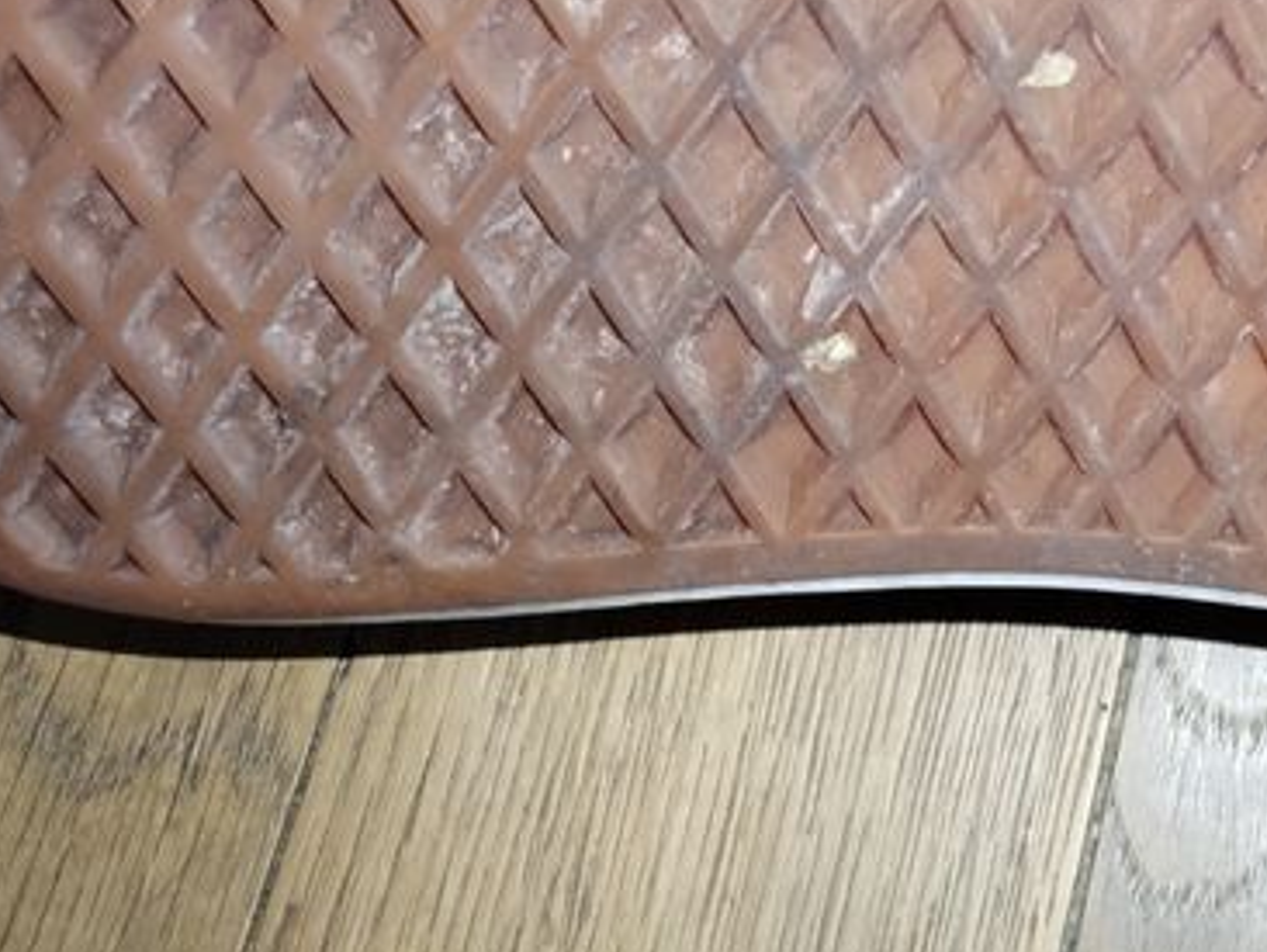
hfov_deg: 25.6
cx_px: 1360
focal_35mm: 71
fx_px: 2600
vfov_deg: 19.2
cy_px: -277
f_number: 1.8
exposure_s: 1/24
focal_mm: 4.75
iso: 615
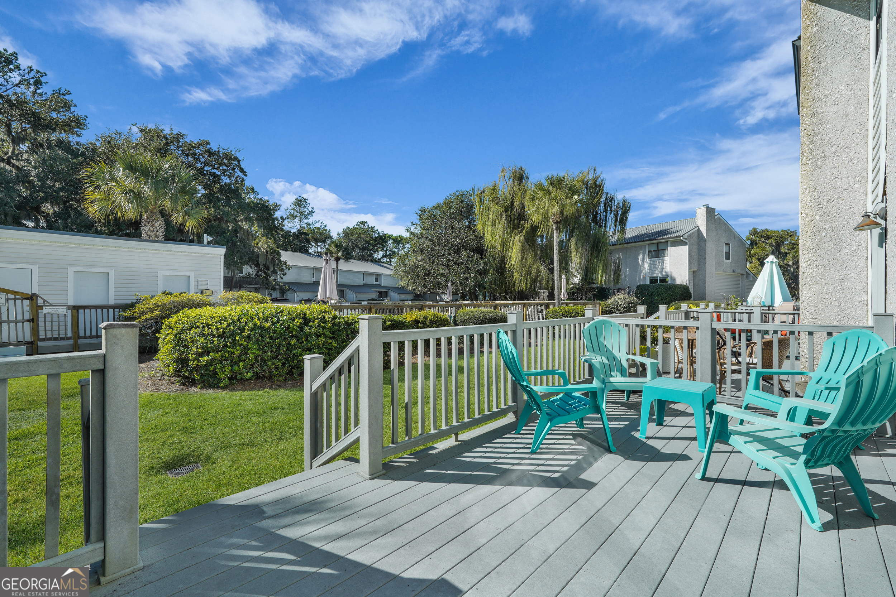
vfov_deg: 73.8
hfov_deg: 96.7
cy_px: 298
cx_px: 448
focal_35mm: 16
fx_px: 398
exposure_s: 1/400
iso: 320
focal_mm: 16
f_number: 9
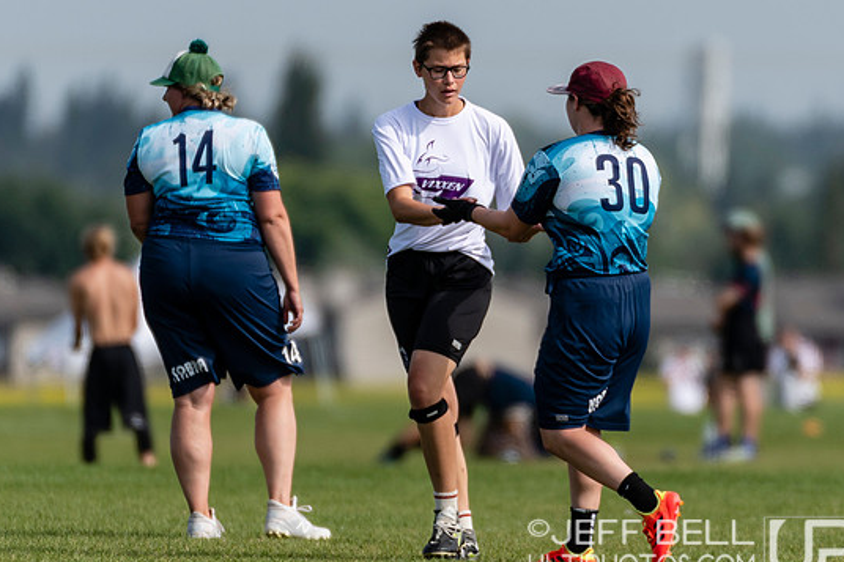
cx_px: 494
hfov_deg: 2.0
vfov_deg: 1.4
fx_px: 23787
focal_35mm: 1015
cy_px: 261
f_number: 4
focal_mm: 400
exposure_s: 1/1250
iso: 100
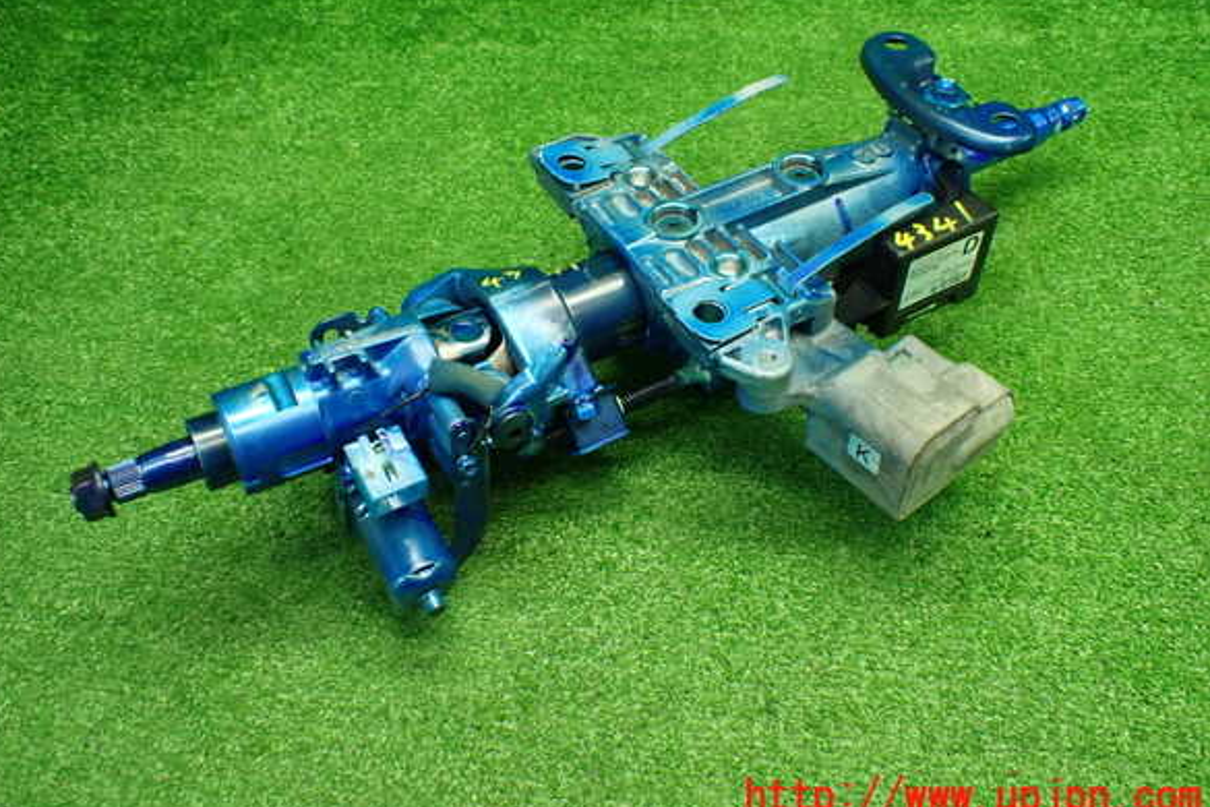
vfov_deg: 41.1
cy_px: 358
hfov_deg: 58.7
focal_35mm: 32
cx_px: 592
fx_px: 1075
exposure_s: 1/125
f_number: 2.3
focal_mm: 5.4
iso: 800
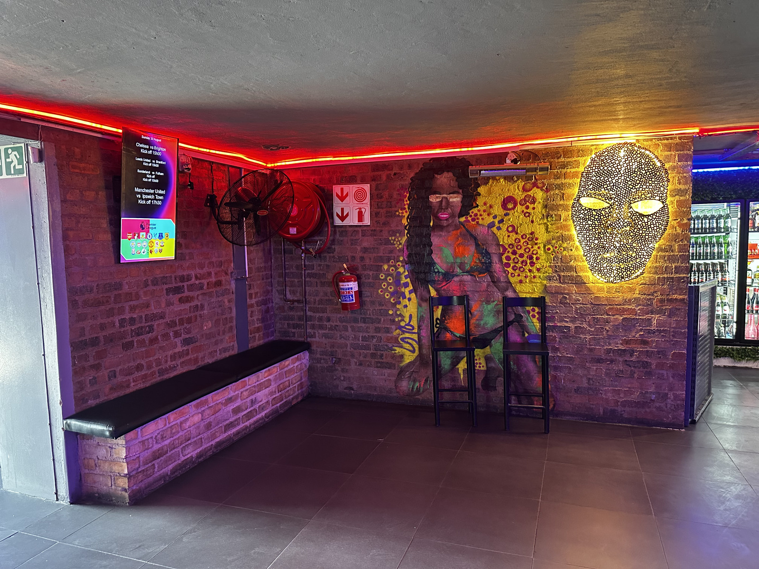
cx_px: 380
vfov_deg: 56.8
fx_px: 526
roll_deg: +1.3
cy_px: 284
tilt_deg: -5.2
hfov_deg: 71.6
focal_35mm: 24
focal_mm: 6.86
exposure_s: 1/33
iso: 640
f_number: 1.78
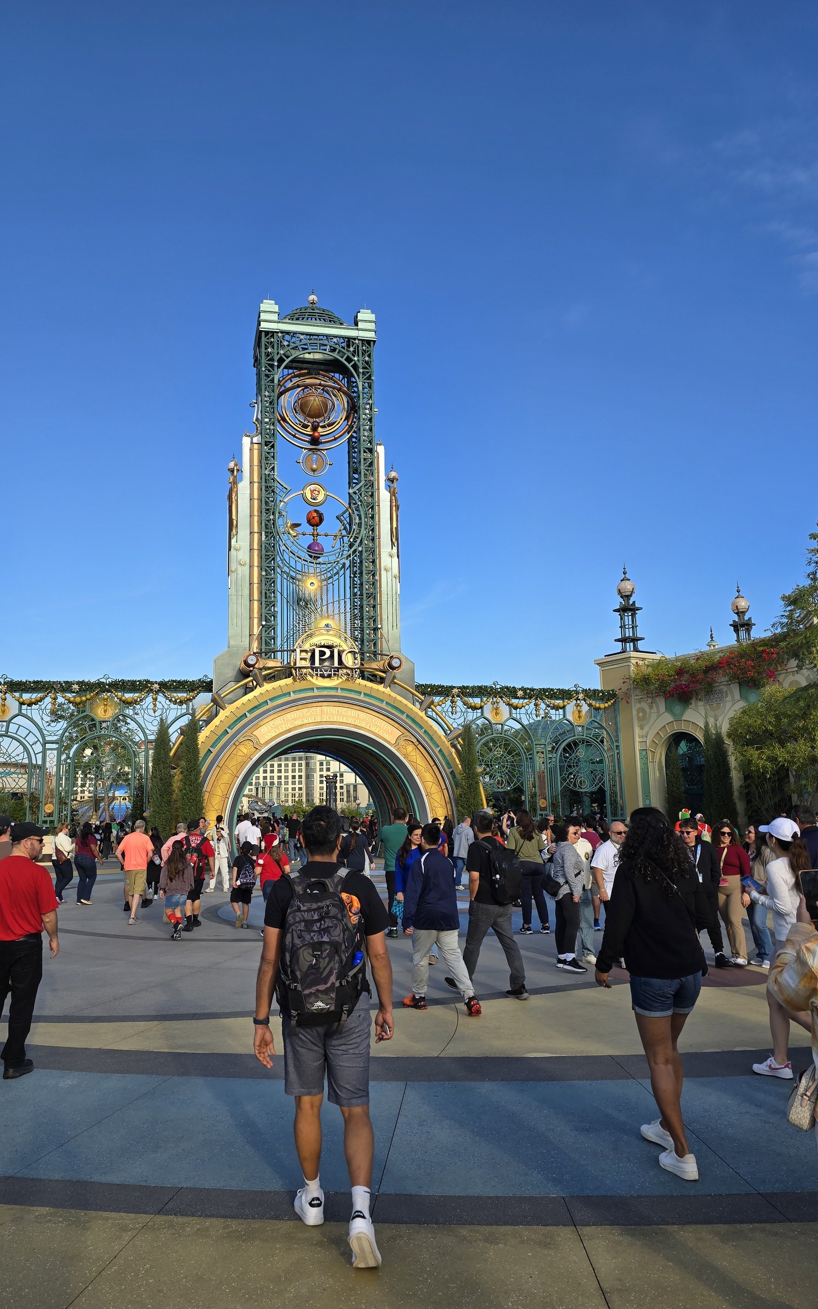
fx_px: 892
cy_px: 643
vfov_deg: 72.5
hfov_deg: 49.1
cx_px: 344
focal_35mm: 25
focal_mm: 6.3
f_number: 1.7
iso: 12
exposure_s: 1/515
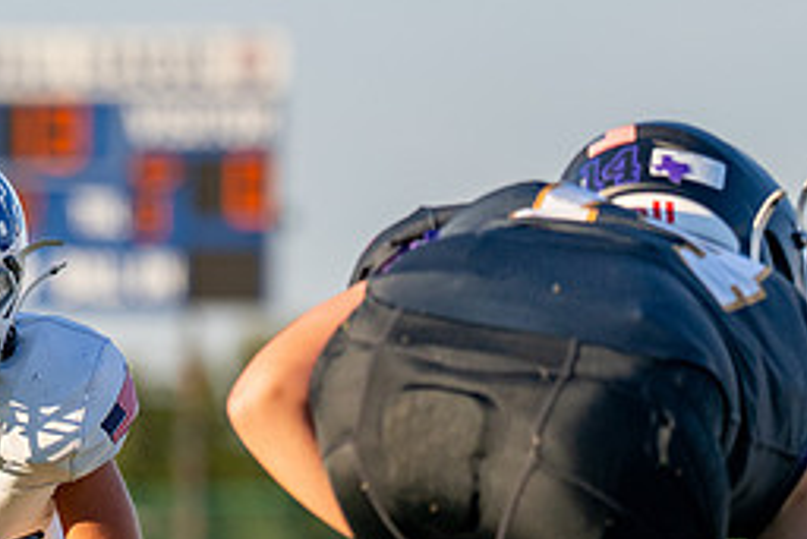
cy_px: 437
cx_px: -156
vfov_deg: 2.6
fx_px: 11708
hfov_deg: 3.9
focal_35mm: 522
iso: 200
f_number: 2.8
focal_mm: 141
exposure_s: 1/2500
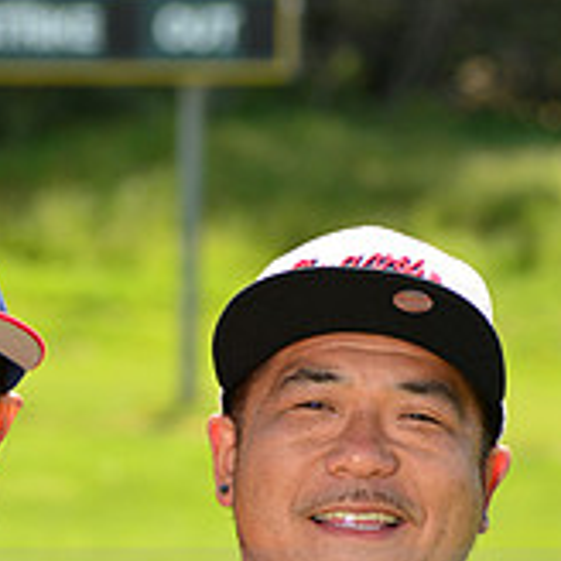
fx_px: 7976
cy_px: 593
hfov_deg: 4.0
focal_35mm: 435
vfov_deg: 4.0
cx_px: 72
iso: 200
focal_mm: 145
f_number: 8
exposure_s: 1/250
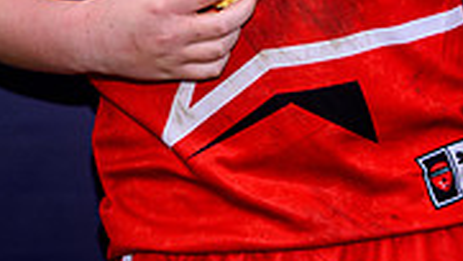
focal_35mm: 286
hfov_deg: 7.5
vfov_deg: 4.2
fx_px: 3513
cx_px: 256
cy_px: -251
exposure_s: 1/160
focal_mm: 38
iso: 100
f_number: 5.6
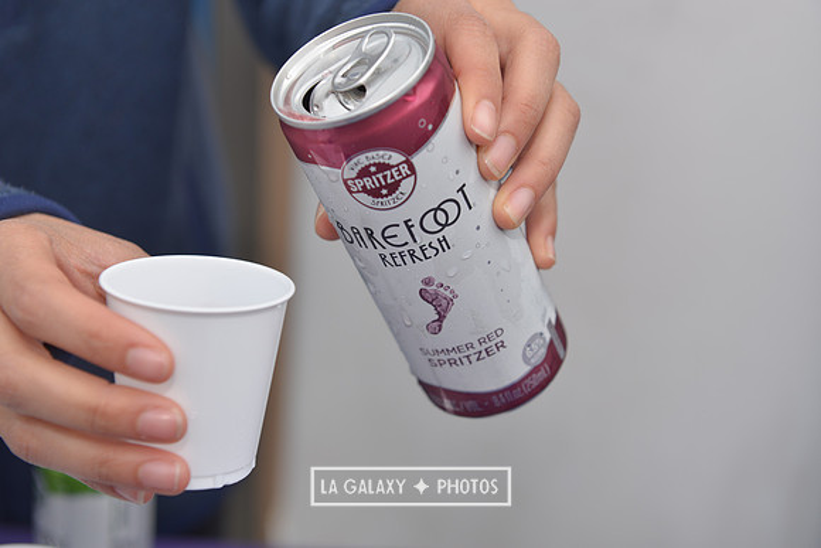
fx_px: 1597
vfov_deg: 19.5
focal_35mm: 70
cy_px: 274
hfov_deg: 28.8
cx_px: 410
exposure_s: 1/640
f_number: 5
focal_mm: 70
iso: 200
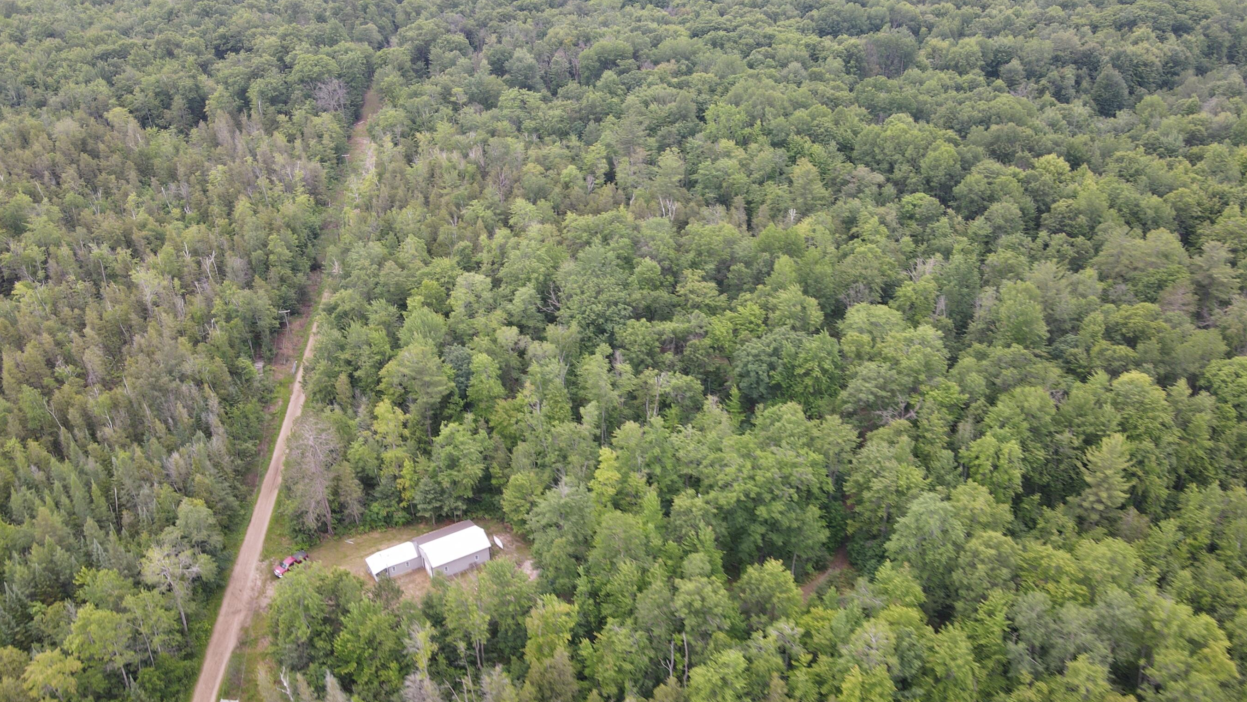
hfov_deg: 66.0
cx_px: 666
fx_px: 959
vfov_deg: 40.2
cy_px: 347
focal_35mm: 29
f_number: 2.8
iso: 110
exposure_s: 1/25
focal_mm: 4.5
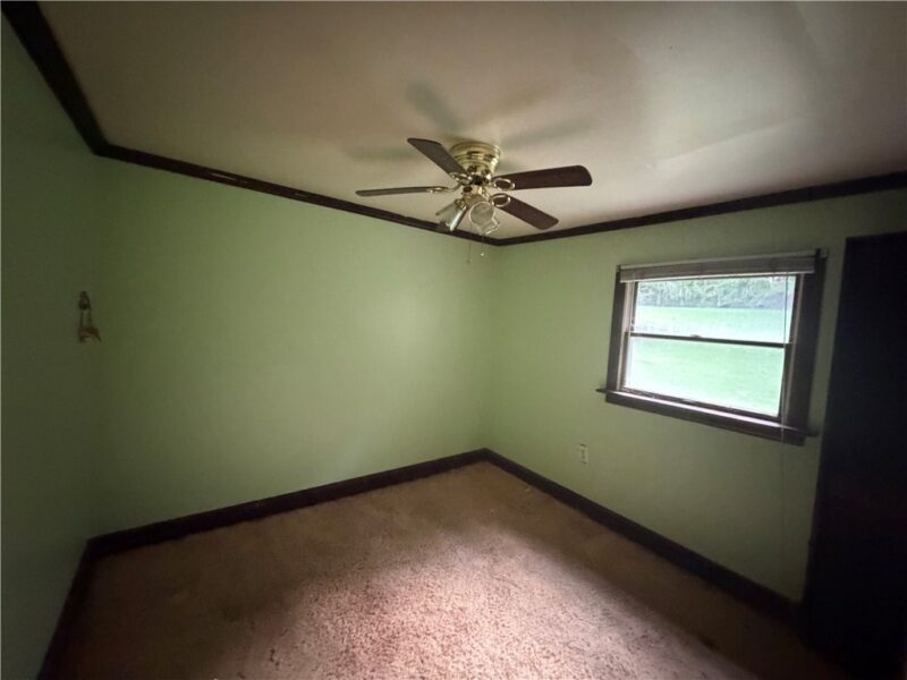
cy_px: 340
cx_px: 454
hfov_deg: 102.1
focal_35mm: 14
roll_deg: -2.1
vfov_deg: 85.7
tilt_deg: -5.2
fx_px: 367
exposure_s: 1/42
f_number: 2.2
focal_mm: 2.22
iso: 1250
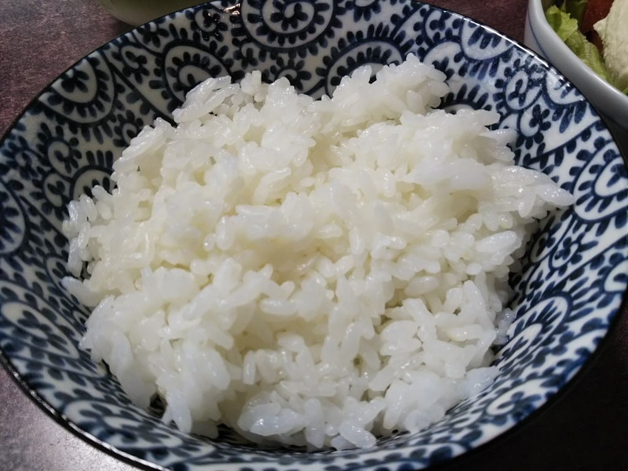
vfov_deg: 46.8
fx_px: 544
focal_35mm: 30
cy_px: 236
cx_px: 314
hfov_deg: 60.0
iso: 64
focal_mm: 4
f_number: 2.2
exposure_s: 1/30
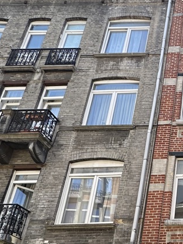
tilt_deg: +20.8
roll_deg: +1.6
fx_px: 282
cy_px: 245
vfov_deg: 40.8
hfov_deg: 27.6
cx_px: 258
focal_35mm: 40
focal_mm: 2.22
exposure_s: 1/387
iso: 40
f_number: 2.2
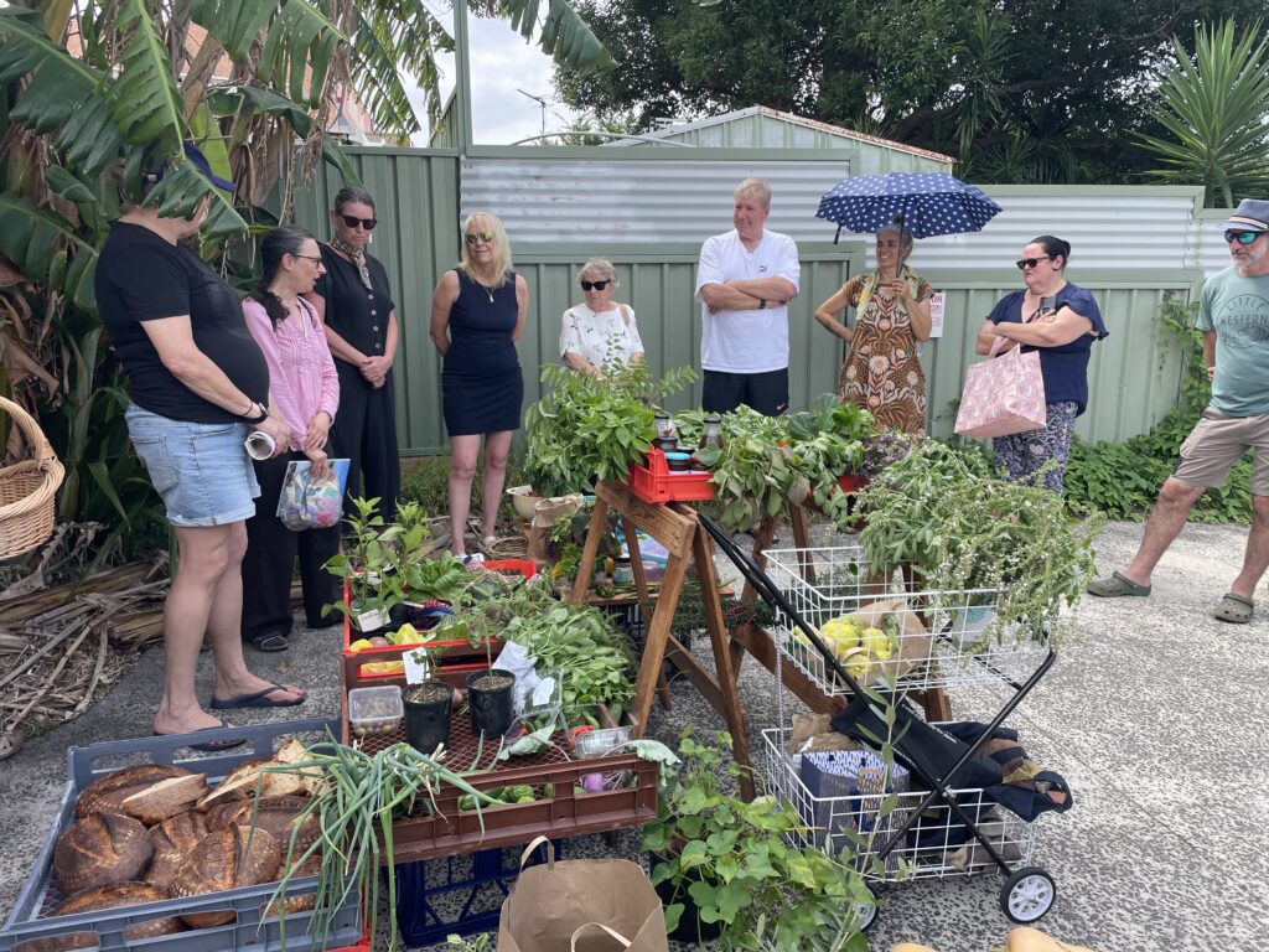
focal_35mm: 26
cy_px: 476
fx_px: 953
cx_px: 634
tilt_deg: -8.9
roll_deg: +0.6
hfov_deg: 67.3
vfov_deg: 53.1
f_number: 1.6
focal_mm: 4.2
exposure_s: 1/831
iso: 32
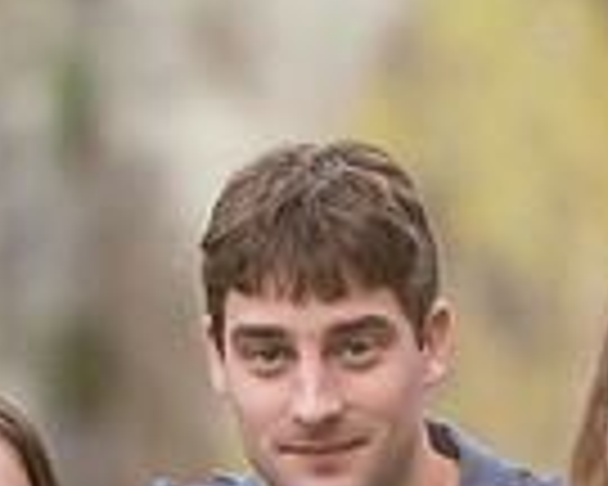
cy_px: 610
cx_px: 180
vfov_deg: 1.9
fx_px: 14504
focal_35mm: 806
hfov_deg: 2.4
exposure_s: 1/200
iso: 500
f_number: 3.5
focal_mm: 200
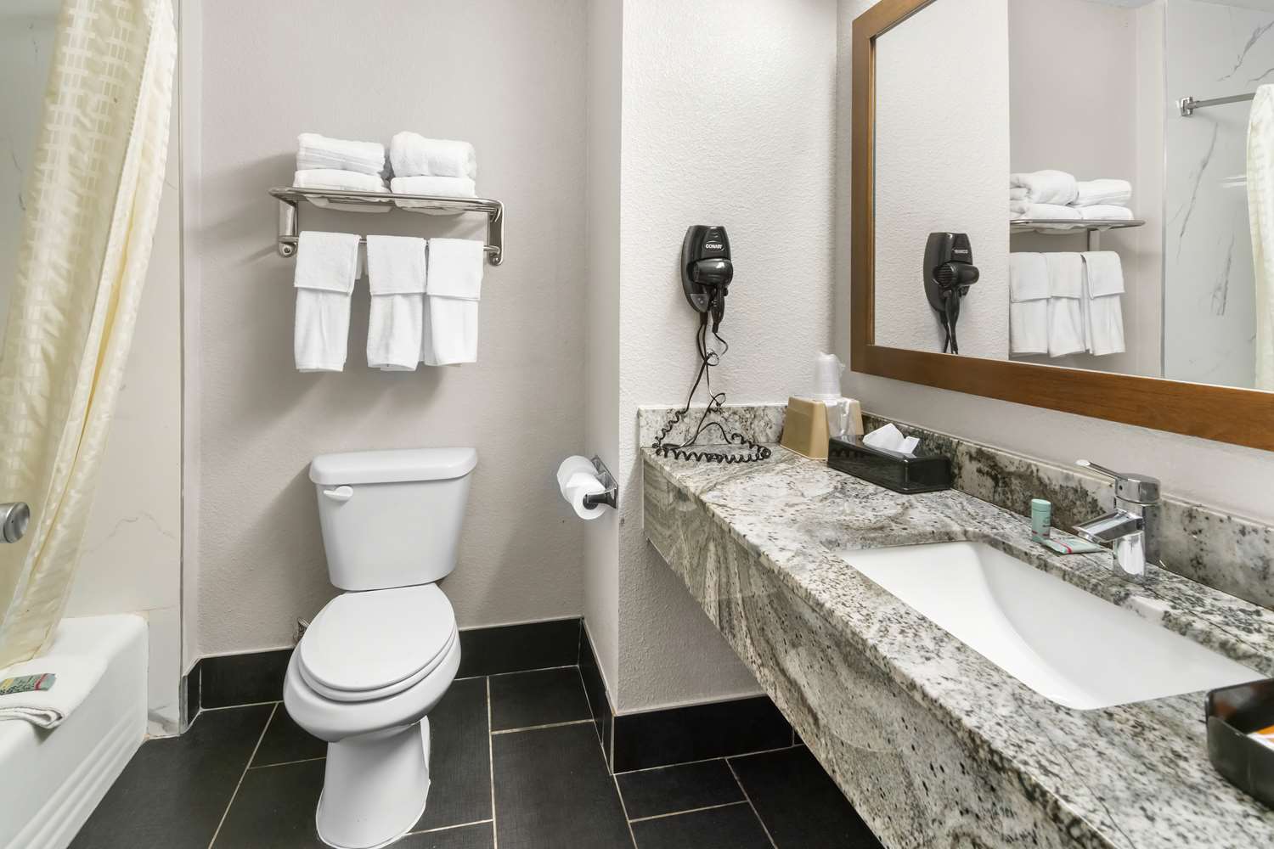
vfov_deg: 72.1
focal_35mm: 16
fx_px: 584
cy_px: 424
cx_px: 637
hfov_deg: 95.0
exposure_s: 1/1.43
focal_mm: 11
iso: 800
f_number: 8
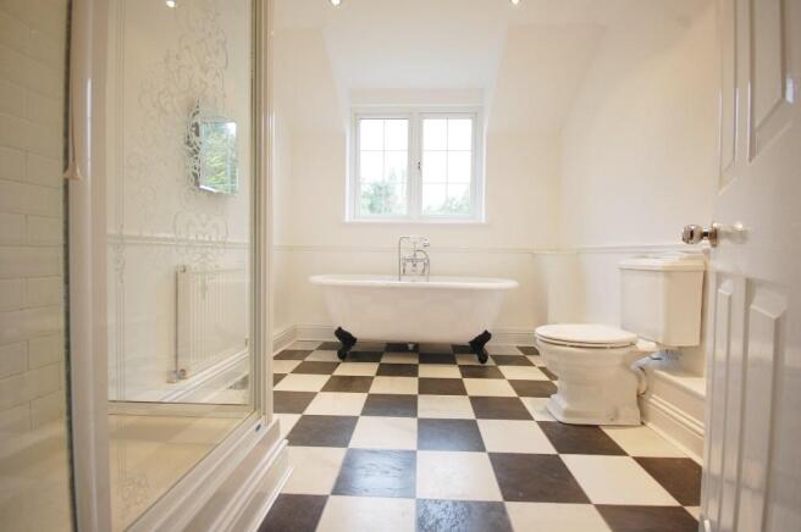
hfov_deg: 100.4
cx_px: 400
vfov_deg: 77.2
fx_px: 333
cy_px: 266
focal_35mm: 15
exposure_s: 1/80
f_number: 4.5
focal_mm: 10
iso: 400
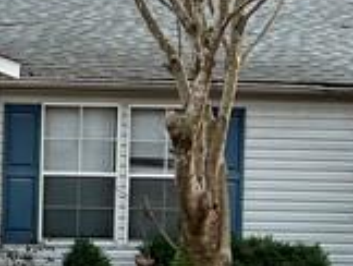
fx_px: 1675
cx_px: -248
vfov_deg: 9.1
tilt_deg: -1.2
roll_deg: -1.6
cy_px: 70
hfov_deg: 11.3
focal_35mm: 164
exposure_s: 1/552
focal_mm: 5.7
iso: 50
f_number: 1.5
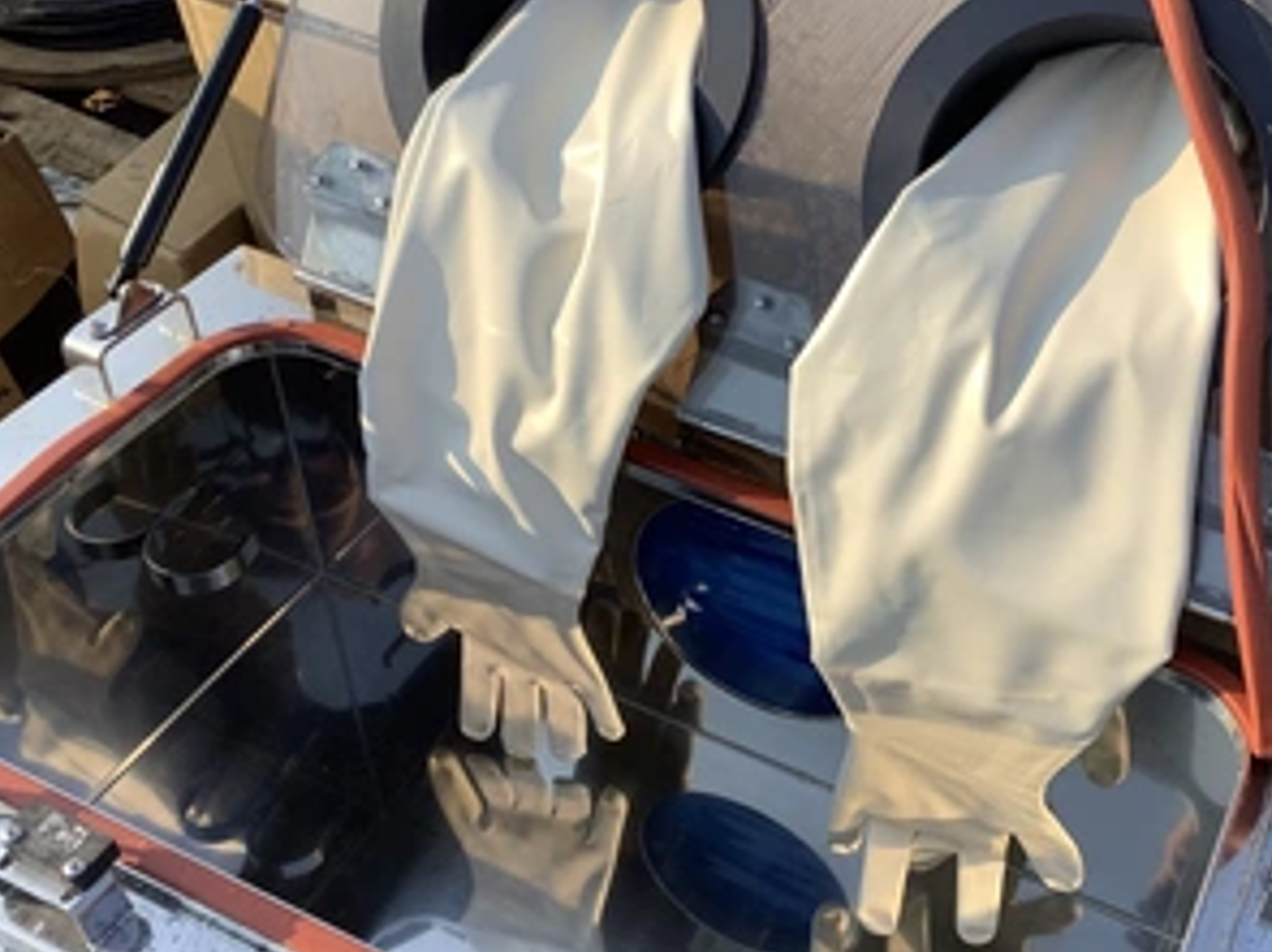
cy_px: 470
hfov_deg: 44.3
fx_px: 1543
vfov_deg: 34.3
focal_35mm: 42
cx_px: 828
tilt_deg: -49.4
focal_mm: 3.3
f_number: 2.4
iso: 25
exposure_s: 1/947
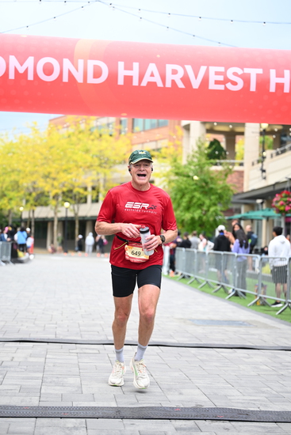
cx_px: 146
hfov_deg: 19.5
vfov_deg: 28.8
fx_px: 848
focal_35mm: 70
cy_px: 218
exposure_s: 1/1600
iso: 800
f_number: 2.8
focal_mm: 70
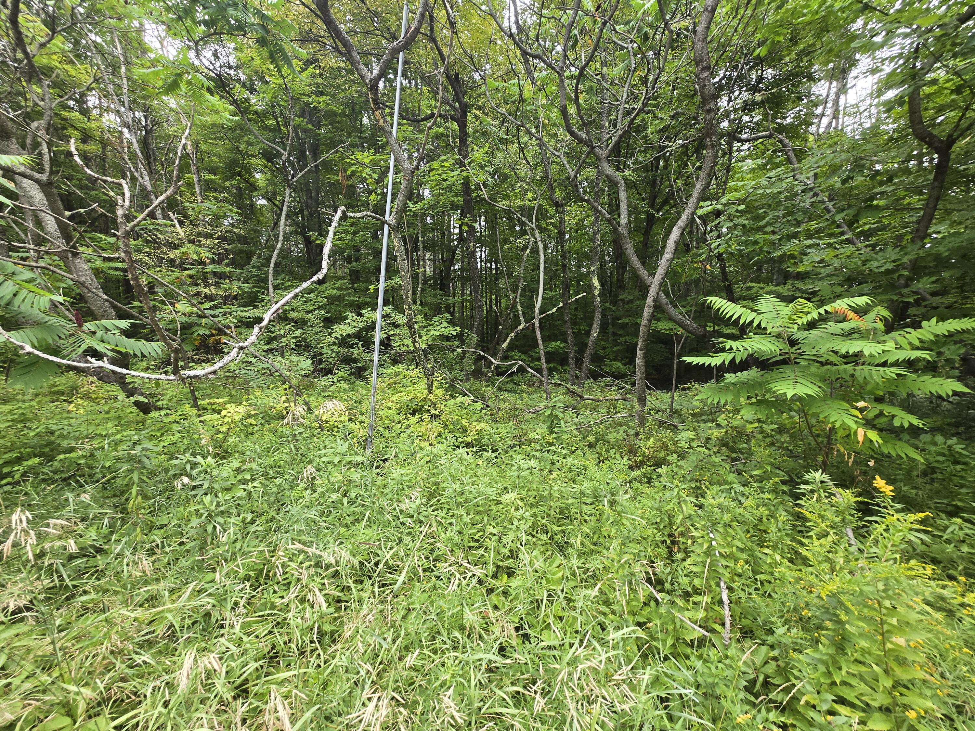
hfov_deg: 106.2
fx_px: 366
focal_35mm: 13
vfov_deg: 89.9
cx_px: 488
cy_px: 366
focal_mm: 1.7
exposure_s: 1/60
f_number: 2.2
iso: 50
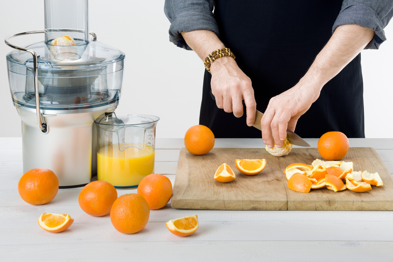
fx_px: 764
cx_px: 196
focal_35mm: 70
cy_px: 131
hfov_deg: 28.8
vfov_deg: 19.5
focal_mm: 70
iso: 125
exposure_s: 1/160
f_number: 16
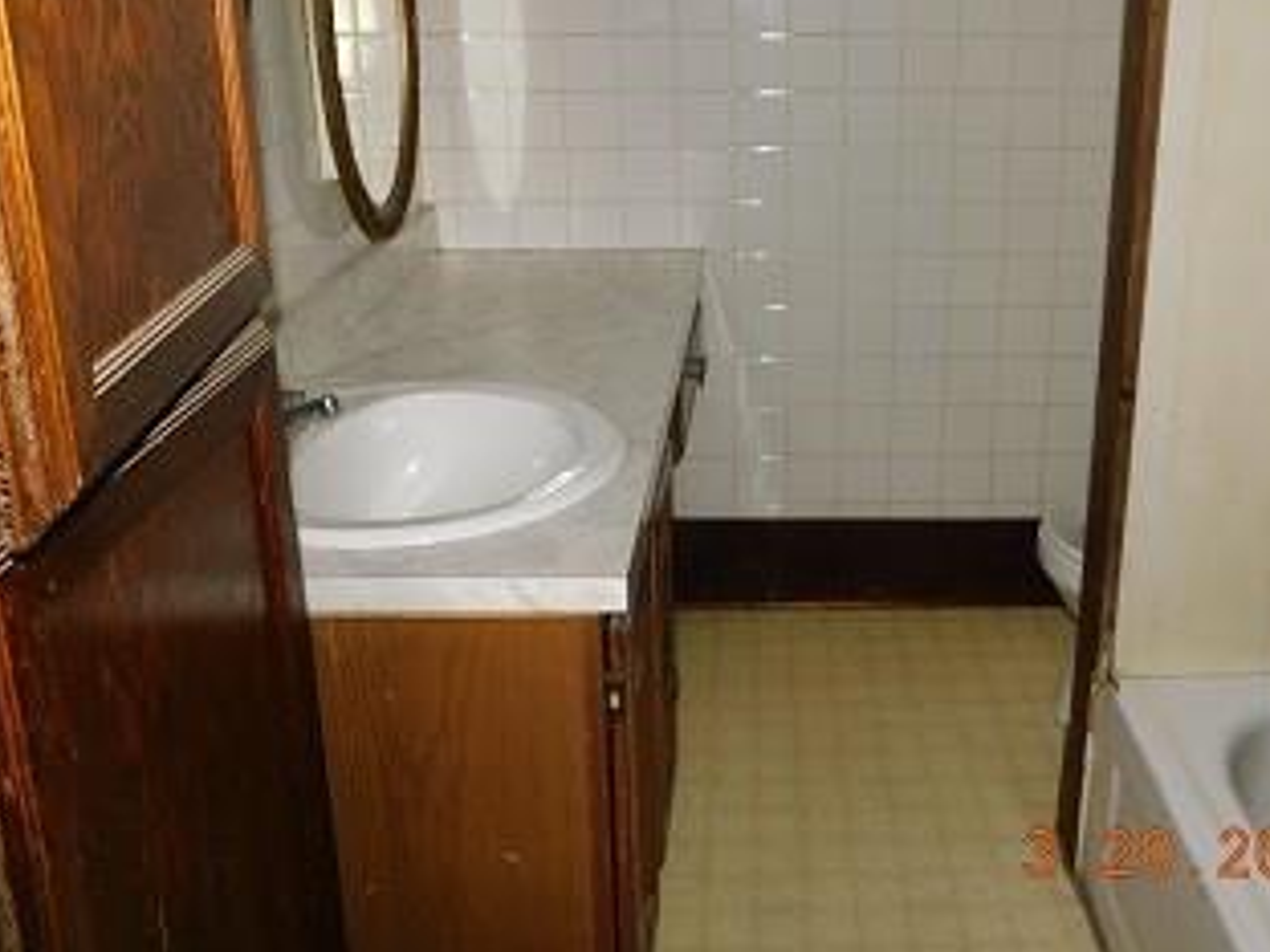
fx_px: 1247
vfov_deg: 41.1
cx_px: 820
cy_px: 297
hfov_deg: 53.2
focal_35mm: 34
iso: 200
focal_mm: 4
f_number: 3
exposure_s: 1/30
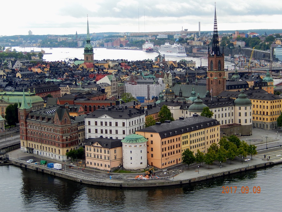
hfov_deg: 23.0
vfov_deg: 17.4
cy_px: 106
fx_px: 693
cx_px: 141
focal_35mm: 85
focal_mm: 15.2
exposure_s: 1/200
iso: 125
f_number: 5.1
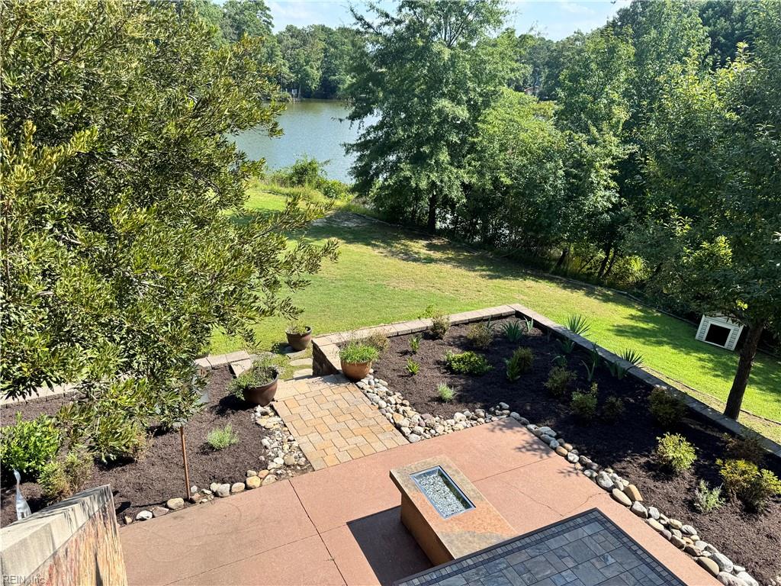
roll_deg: -2.9
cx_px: 390
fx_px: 541
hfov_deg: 71.6
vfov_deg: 56.8
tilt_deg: -21.8
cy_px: 293
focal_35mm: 24
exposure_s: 1/2174
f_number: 1.78
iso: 80
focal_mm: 6.76
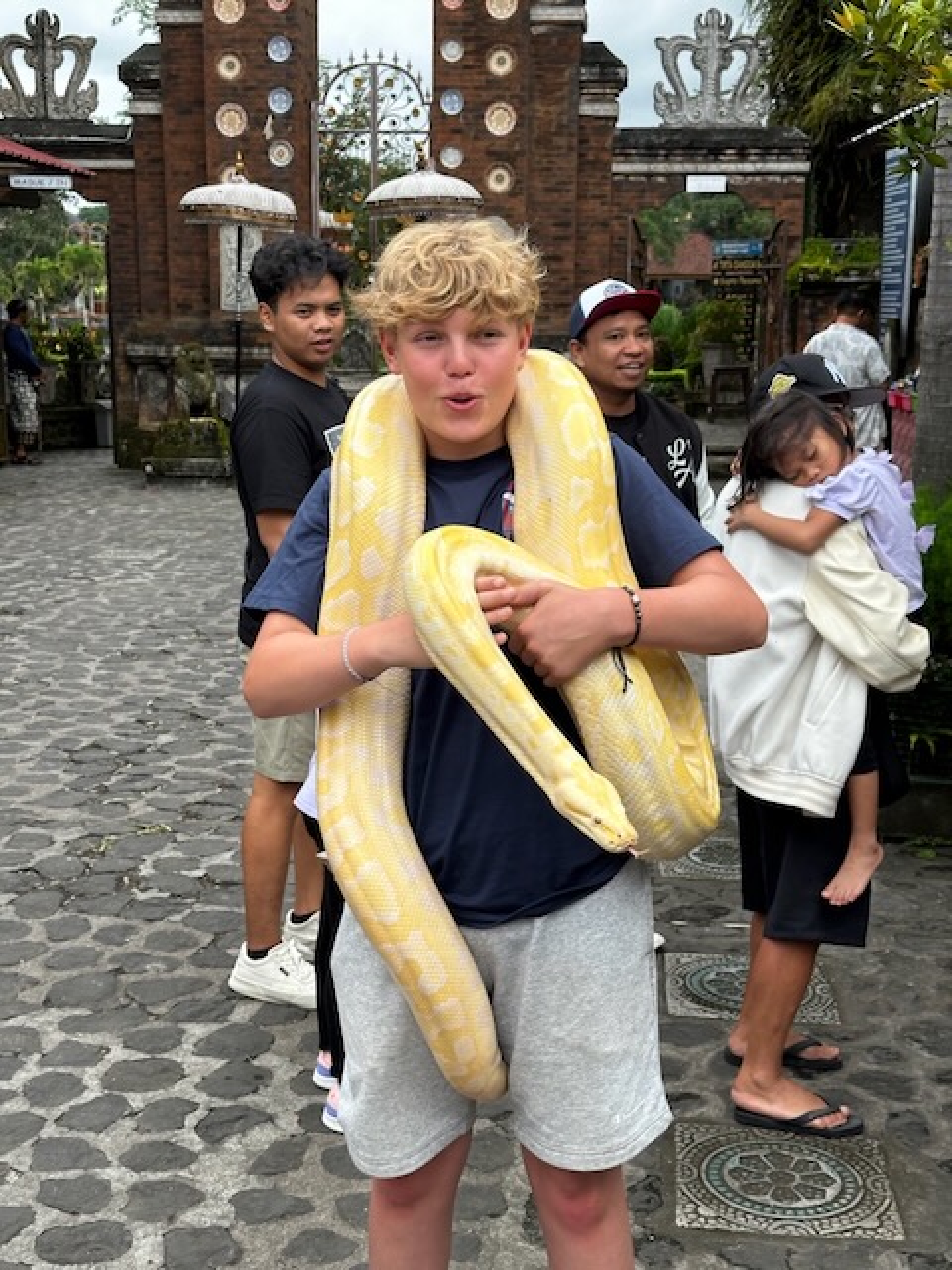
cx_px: 476
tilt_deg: -11.1
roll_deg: -1.7
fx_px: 1760
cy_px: 635
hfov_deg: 30.3
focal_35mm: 48
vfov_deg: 39.7
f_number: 1.78
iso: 50
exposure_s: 1/121
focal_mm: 6.86
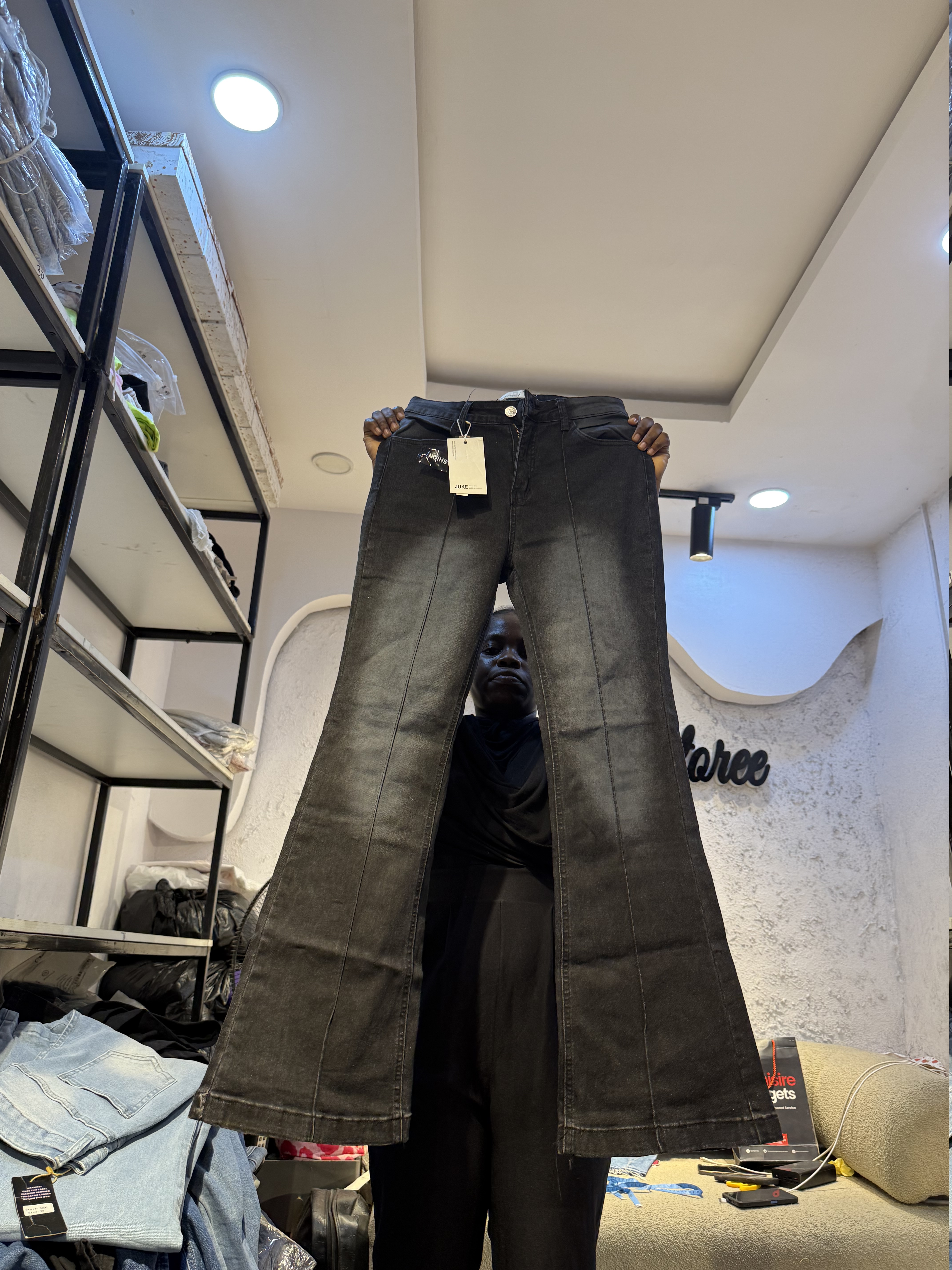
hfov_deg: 56.8
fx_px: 880
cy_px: 635
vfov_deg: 71.6
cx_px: 476
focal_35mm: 24
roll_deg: -0.9
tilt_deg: +16.7
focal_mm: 6.76
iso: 125
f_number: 1.78
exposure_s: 1/100
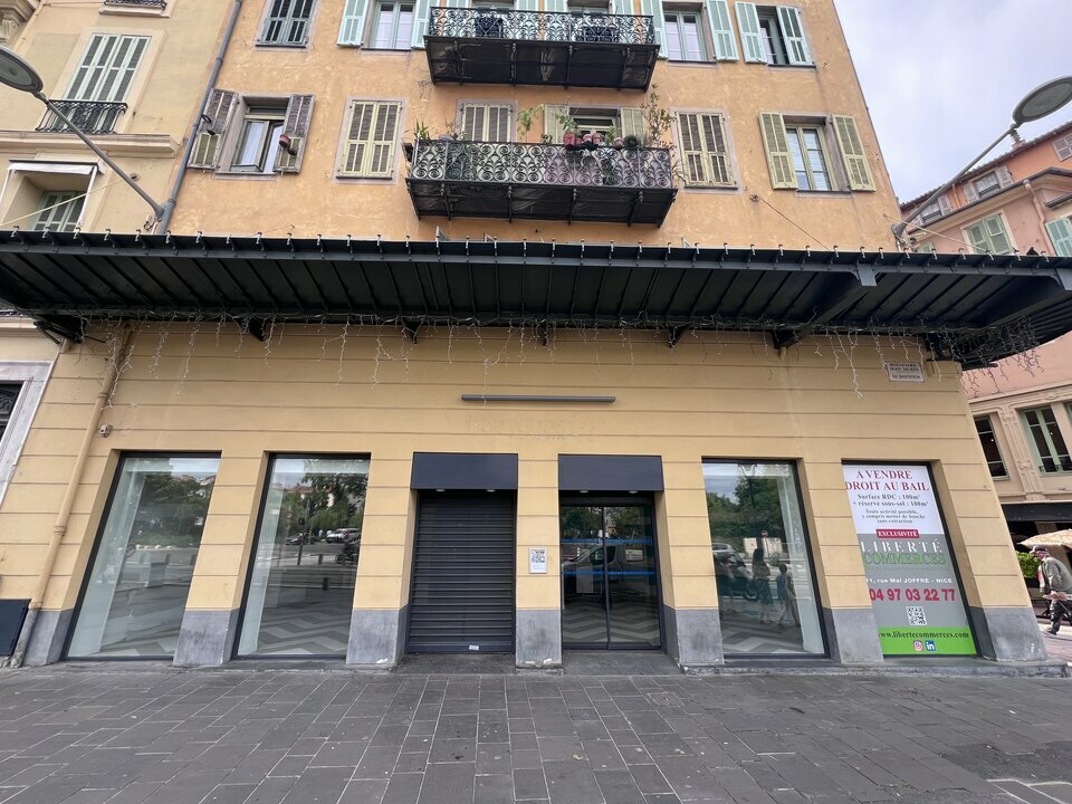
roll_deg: +0.0
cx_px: 536
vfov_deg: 89.9
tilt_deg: +18.1
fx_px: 403
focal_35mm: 13
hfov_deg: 106.2
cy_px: 402
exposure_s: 1/342
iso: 32
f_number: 1.8
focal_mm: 1.57
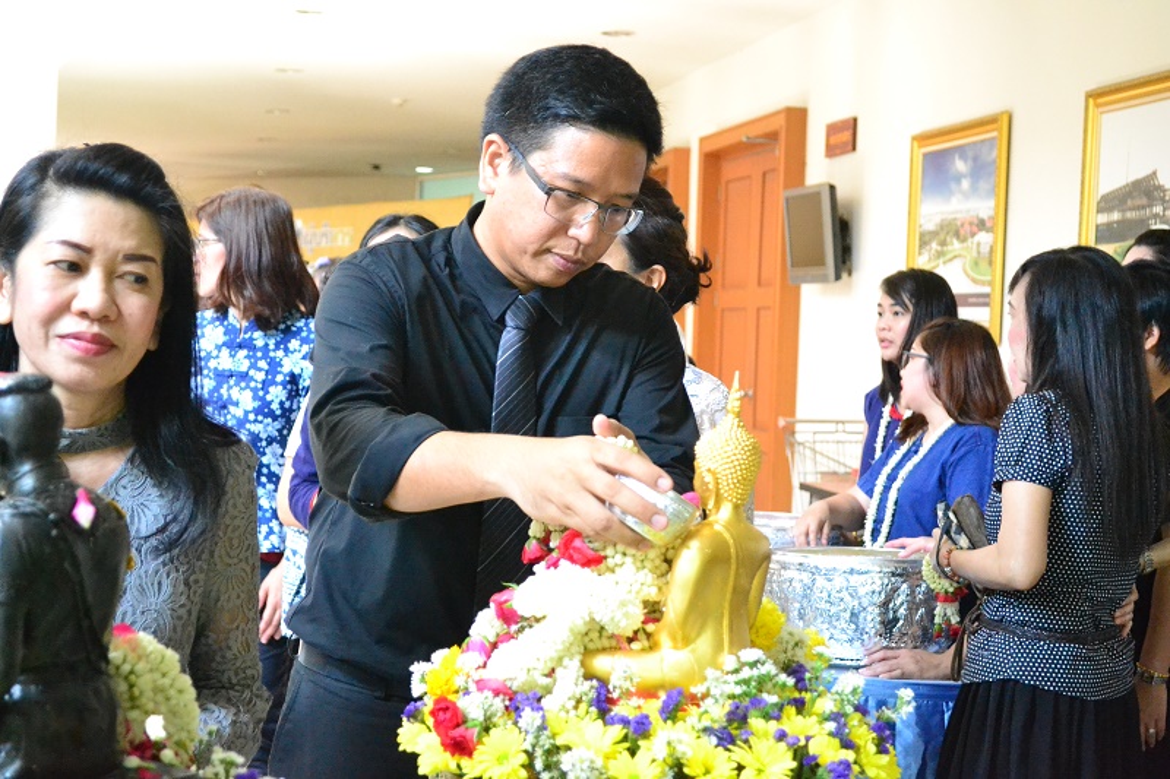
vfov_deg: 21.6
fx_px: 2047
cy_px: 390
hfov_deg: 31.9
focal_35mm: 63
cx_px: 585
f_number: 5.3
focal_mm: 42
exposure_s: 1/80
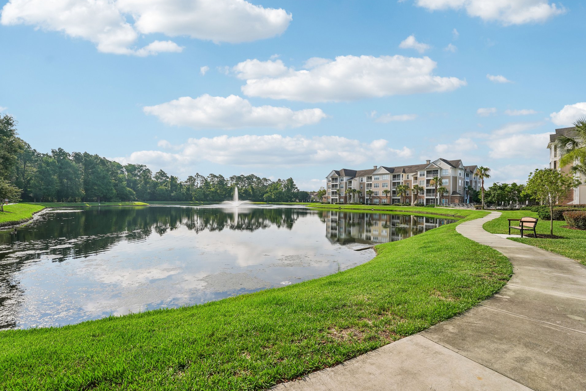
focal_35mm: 15
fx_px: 244
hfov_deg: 100.4
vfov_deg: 77.3
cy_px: 205
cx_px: 299
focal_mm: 14
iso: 100
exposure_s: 1/200
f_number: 9
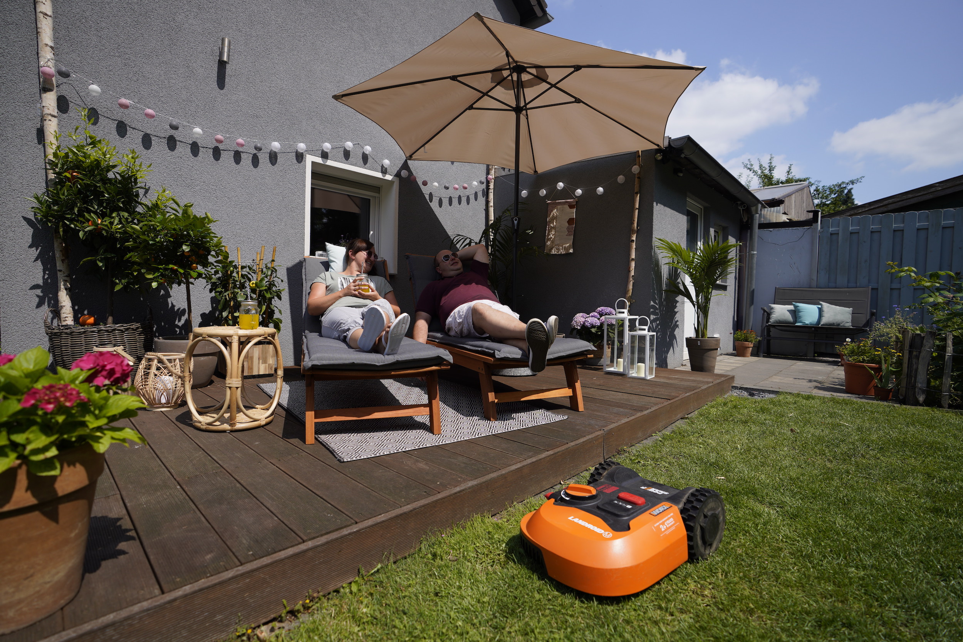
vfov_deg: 73.8
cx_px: 482
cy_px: 321
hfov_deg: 96.7
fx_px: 428
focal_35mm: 16
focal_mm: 16
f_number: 3.5
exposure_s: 1/1600
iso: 100
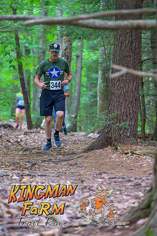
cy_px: 118
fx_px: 1311
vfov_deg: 10.3
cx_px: 78
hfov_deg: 6.9
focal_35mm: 200
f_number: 4
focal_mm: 200
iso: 8000
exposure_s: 1/200
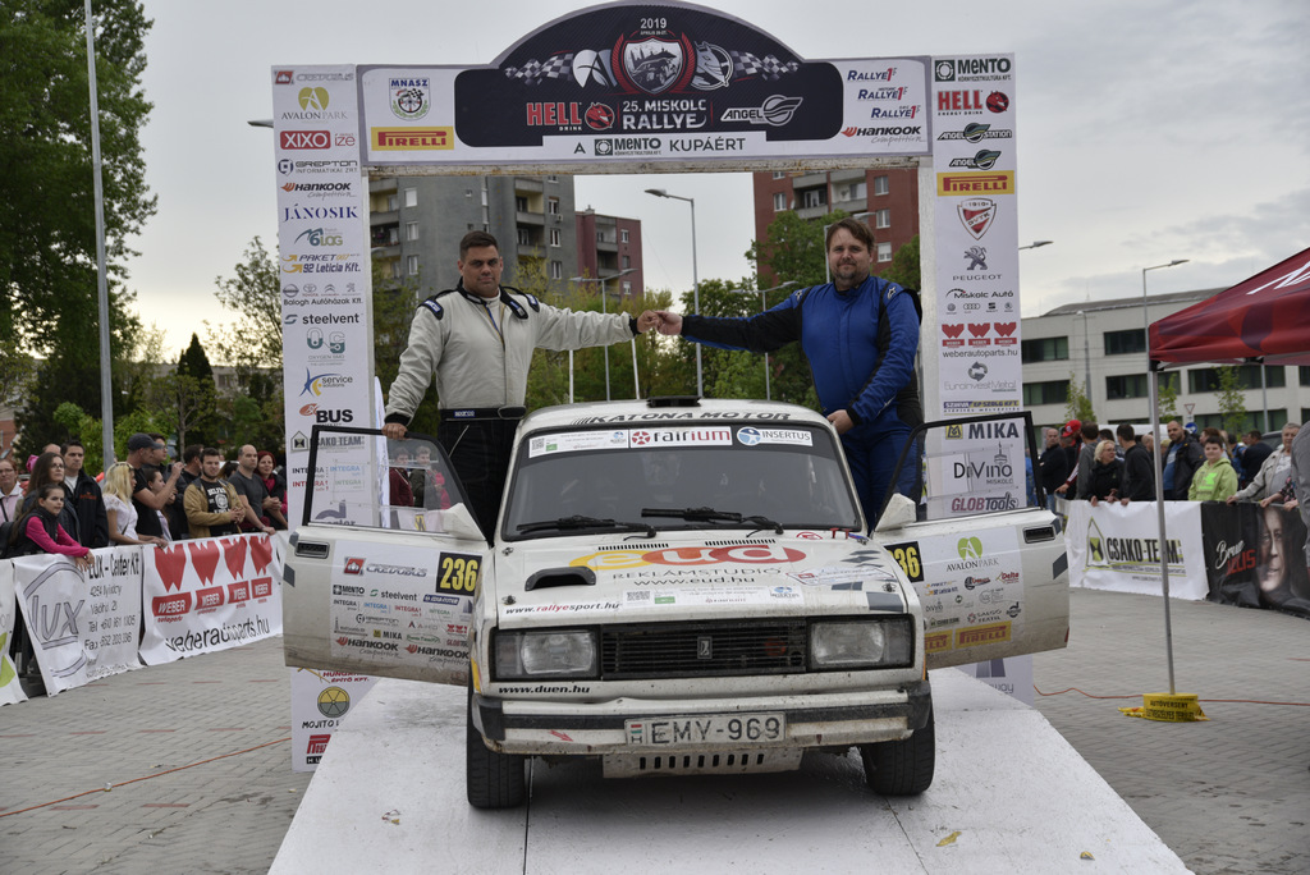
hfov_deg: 38.2
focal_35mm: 52
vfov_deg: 26.0
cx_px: 655
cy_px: 438
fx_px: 1893
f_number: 5.6
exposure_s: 1/320
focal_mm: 52
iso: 320
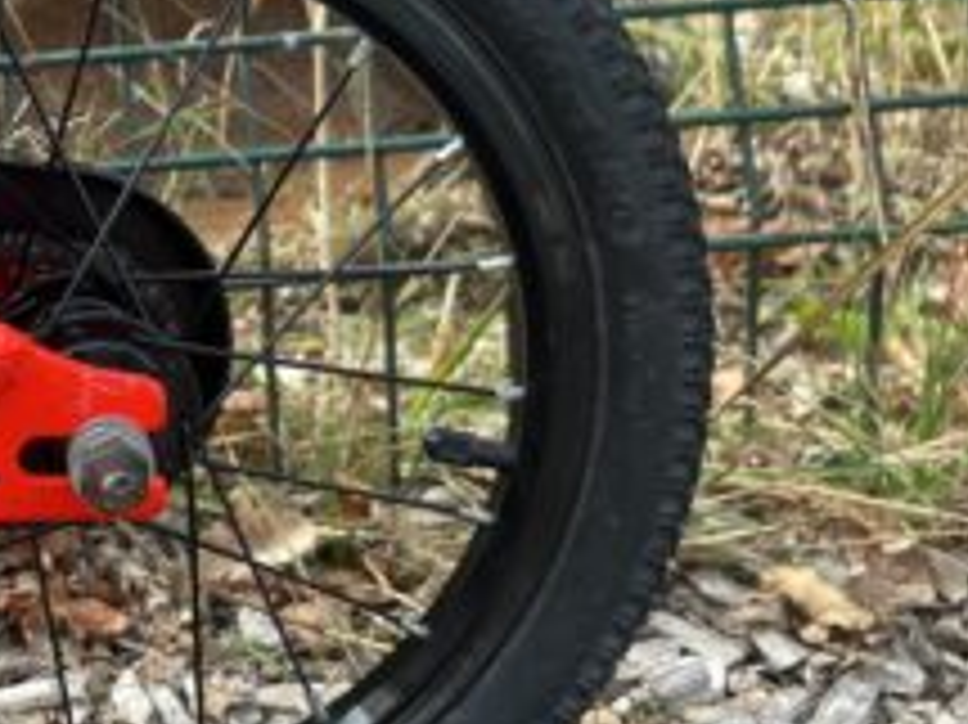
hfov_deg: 31.2
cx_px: 36
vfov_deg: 25.1
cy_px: 270
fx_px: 1621
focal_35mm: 58
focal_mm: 5.1
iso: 50
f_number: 1.6
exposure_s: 1/443
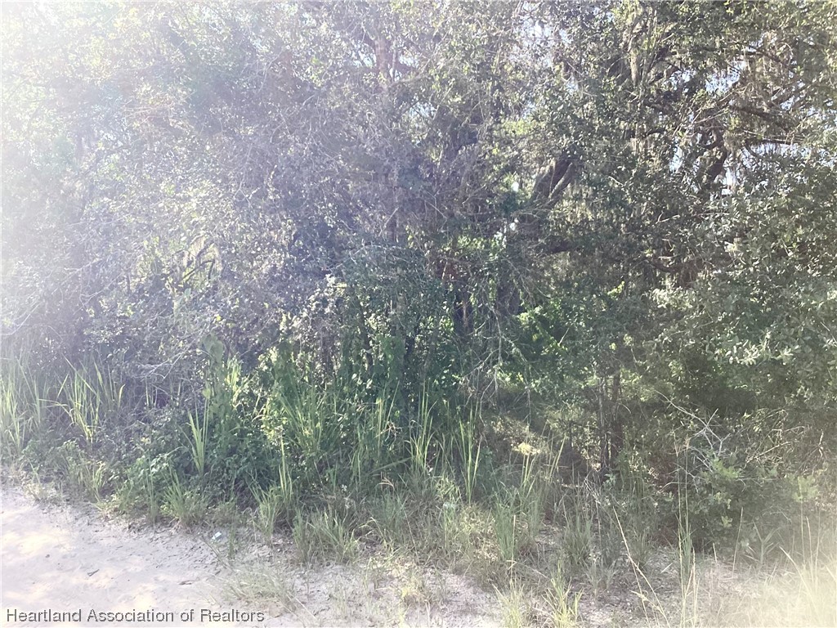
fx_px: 750
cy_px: 314
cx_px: 418
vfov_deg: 45.4
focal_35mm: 31
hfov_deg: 58.4
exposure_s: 1/282
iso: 25
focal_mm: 3.3
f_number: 2.4
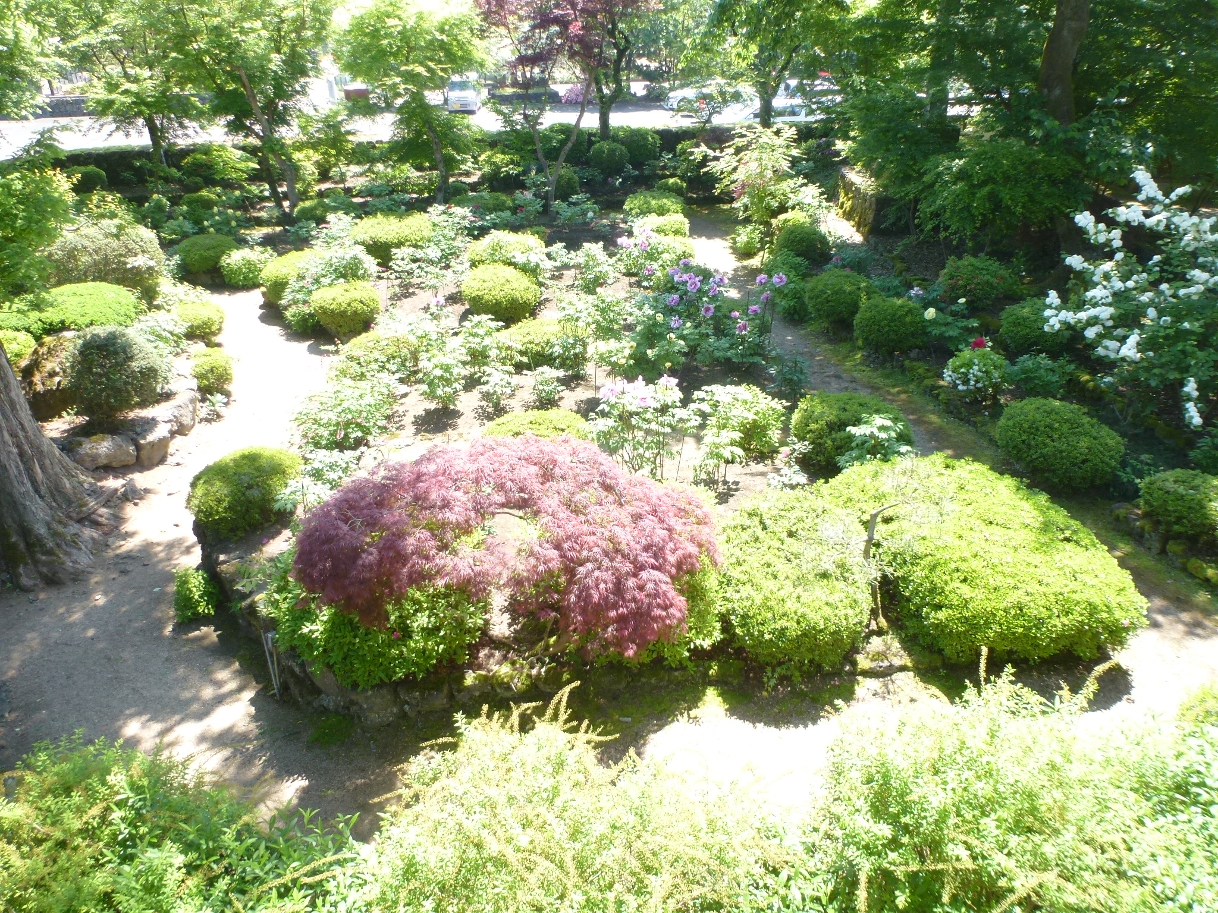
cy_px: 456
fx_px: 844
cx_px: 609
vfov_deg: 56.8
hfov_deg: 71.6
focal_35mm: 24
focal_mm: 4.3
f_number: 3.3
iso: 100
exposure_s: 1/125
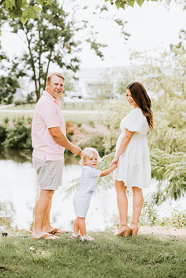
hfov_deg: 16.1
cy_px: 139
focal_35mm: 85
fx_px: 659
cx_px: 93
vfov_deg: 23.9
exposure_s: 1/500
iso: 160
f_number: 2.8
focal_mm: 85
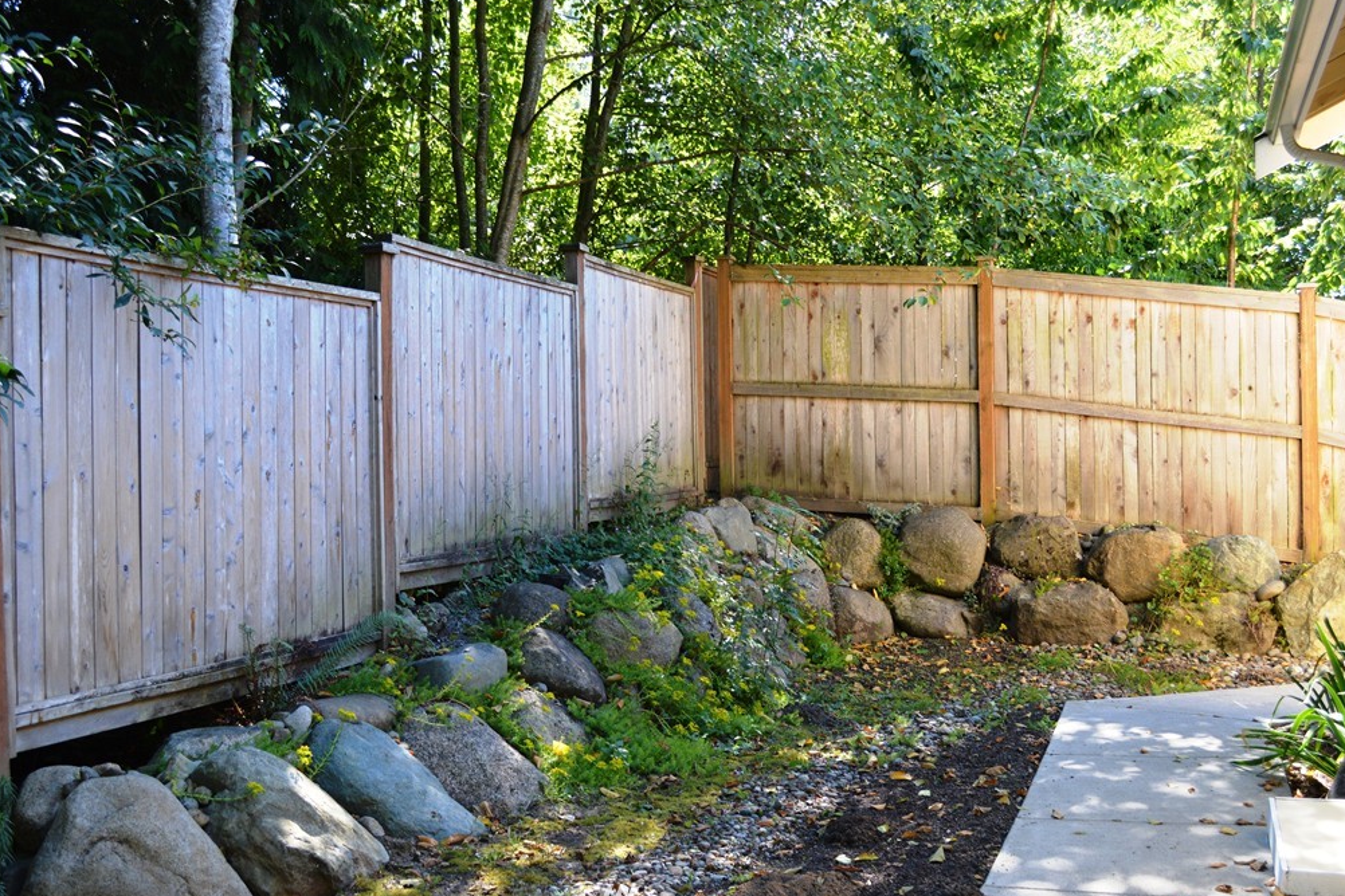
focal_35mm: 39
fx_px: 1457
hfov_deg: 49.6
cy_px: 467
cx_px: 673
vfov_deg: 34.2
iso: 280
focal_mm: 24
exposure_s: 1/125
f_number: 5.6
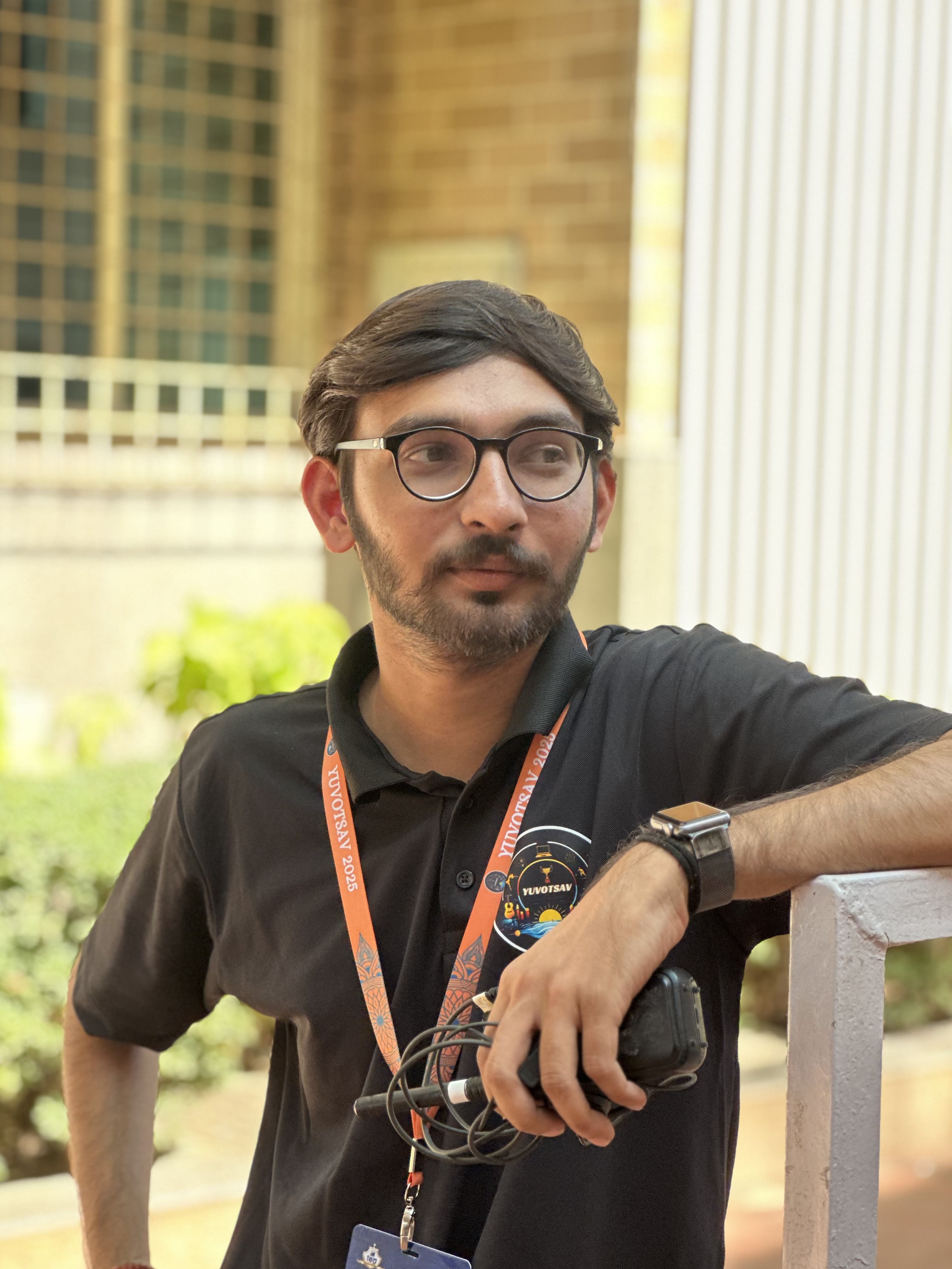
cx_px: 476
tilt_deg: -2.5
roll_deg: -2.0
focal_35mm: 78
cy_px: 630
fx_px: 2860
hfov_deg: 18.9
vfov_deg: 25.0
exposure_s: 1/121
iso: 125
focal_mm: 9
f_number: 2.8
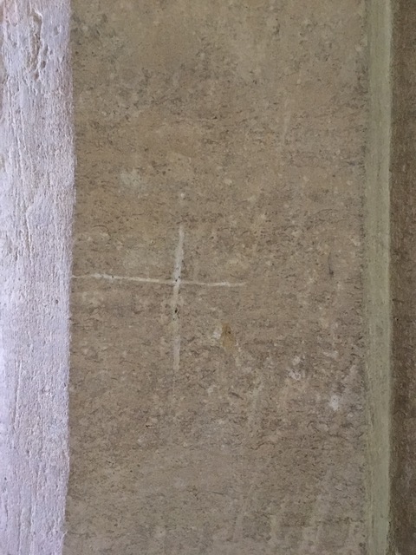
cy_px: 278
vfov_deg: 61.7
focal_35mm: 29
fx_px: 465
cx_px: 208
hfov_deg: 48.2
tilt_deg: -0.4
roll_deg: -0.2
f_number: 2.2
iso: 320
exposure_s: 1/17
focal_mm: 4.15
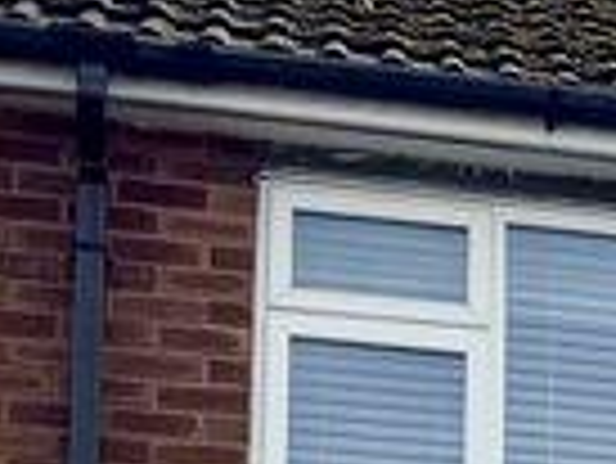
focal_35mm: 179
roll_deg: +2.8
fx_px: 3188
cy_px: 951
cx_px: 1713
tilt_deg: +8.2
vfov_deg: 7.9
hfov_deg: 9.3
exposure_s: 1/7937
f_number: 1.78
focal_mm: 6.76
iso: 80
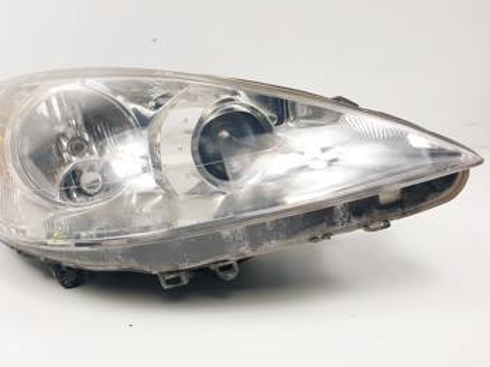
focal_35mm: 30
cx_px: 223
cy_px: 182
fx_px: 425
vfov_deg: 46.8
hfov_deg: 59.9
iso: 50
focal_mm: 4.3
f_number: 2.4
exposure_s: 1/248
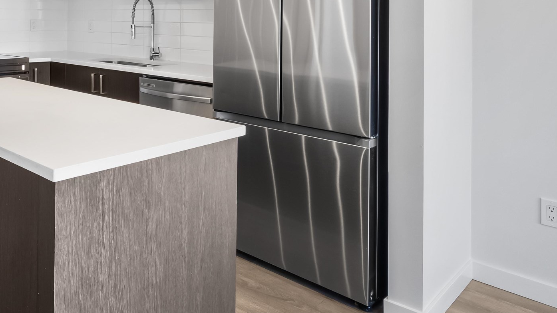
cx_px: 88
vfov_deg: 34.8
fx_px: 460
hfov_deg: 56.4
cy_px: 15
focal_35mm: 31
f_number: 9
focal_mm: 9
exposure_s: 1/1.67
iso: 250
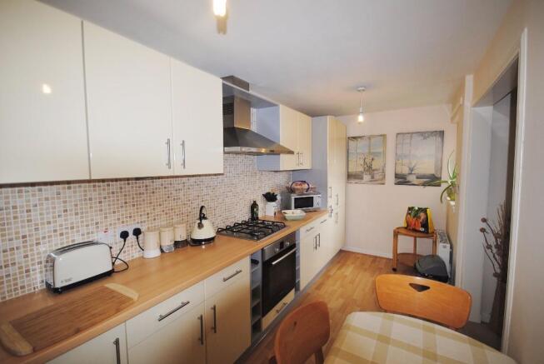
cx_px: 272
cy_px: 182
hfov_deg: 100.3
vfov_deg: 77.5
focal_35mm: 15
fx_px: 227
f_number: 4
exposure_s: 1/60
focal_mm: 10
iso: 200
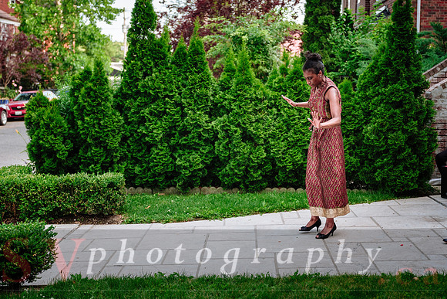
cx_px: 238
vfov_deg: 27.1
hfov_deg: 39.7
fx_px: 619
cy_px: 131
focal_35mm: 50
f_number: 1.8
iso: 500
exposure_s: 1/500
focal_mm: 29.2
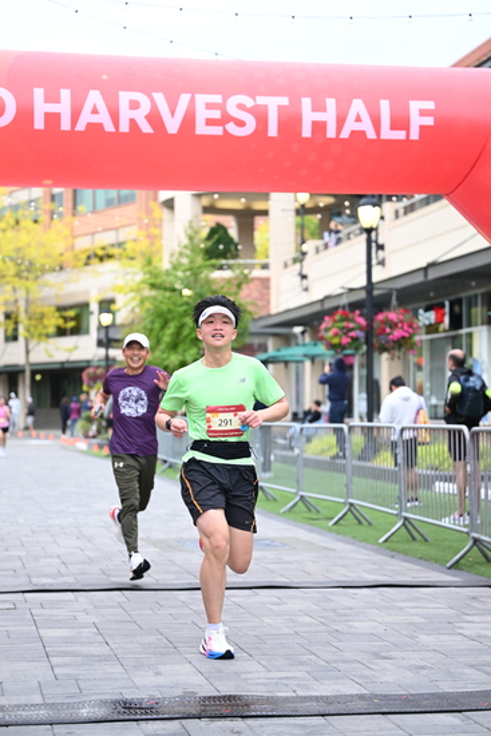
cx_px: 246
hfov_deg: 18.7
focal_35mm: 73
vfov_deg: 27.7
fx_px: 1492
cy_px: 368
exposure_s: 1/1250
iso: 1000
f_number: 2.8
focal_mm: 73
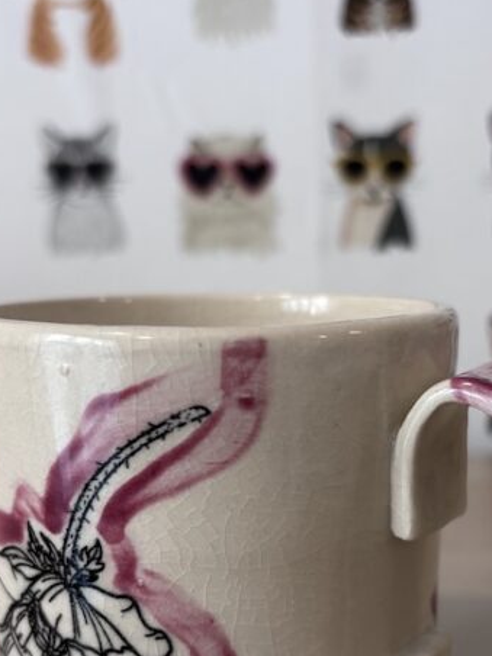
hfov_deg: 31.5
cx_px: 277
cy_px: 470
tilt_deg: -13.8
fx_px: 872
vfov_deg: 40.4
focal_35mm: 46
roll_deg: +0.7
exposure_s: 1/60
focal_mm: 5.96
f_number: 1.6
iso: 125
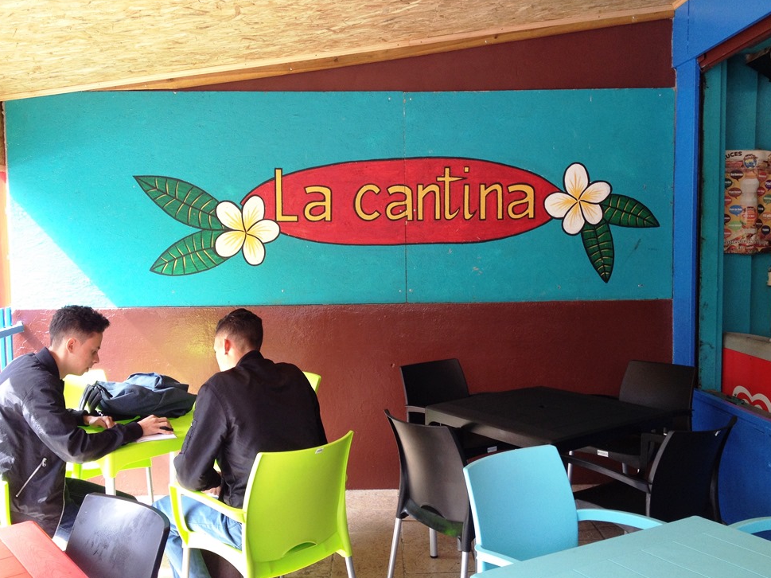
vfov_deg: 38.6
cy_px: 295
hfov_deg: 50.1
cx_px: 396
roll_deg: -0.4
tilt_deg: -7.6
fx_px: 824
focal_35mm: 37
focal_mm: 4.28
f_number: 2.4
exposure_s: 1/120
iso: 64
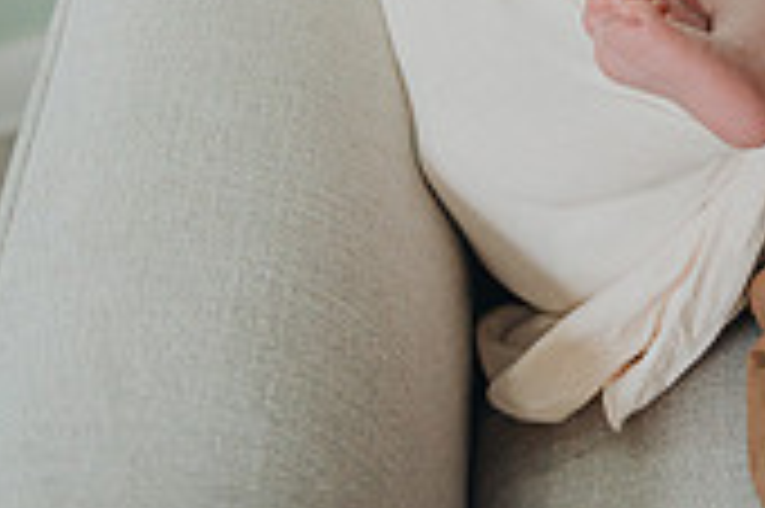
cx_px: 855
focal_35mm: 115
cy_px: -348
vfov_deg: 11.2
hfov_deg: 17.2
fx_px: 2441
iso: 3200
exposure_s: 1/200
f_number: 2.8
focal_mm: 32
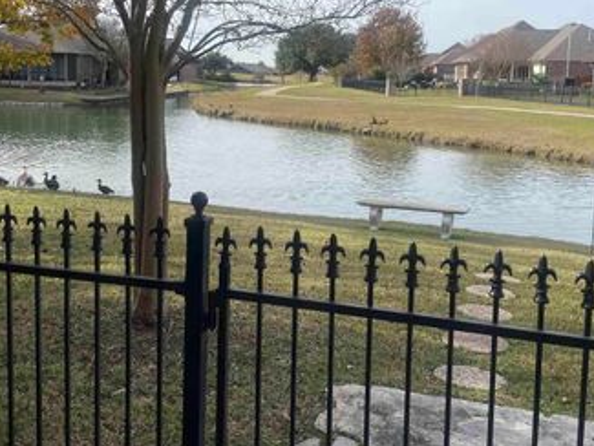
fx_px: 687
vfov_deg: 35.7
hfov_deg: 46.8
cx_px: 280
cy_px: 153
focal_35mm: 40
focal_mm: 4.2
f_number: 1.6
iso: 32
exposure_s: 1/2618
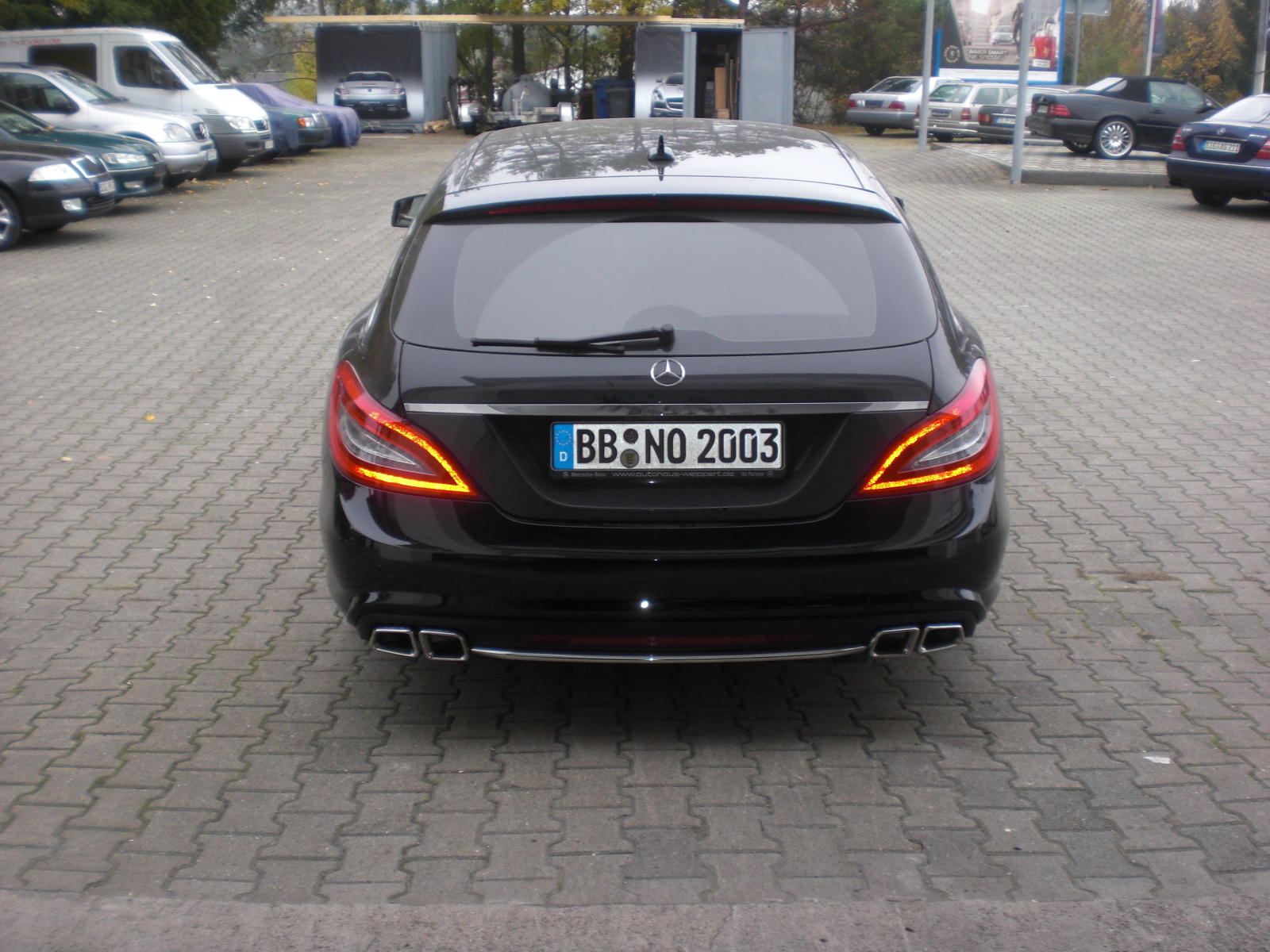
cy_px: 476
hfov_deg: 49.0
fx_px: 1394
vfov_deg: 37.7
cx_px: 635
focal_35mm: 38
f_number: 3.1
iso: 64
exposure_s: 1/125
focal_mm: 6.3
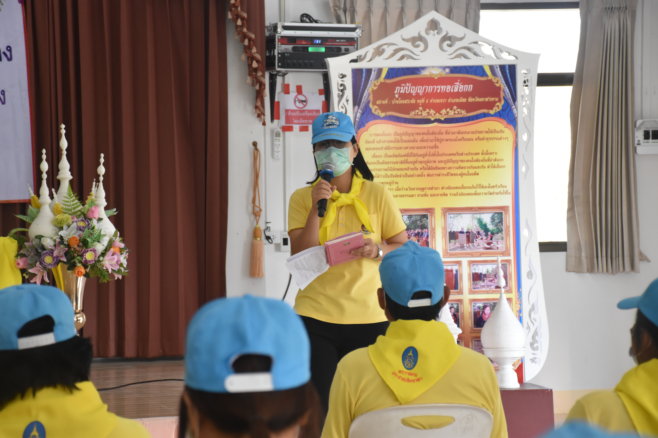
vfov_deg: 13.0
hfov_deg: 19.5
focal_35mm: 105
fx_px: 1919
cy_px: 219
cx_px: 329
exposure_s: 1/200
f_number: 6.3
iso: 2000
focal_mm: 70
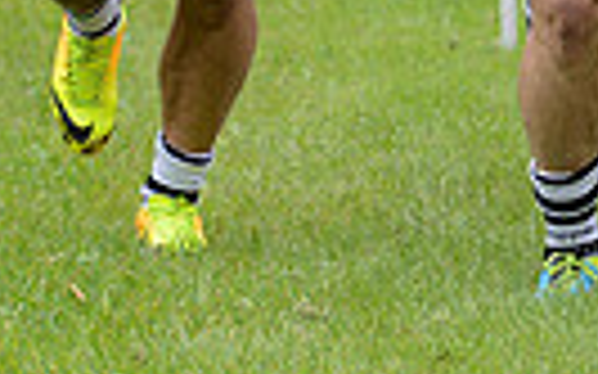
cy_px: -345
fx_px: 10475
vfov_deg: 2.0
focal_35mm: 643
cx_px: 1007
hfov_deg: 3.3
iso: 320
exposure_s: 1/800
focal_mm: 145
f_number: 4
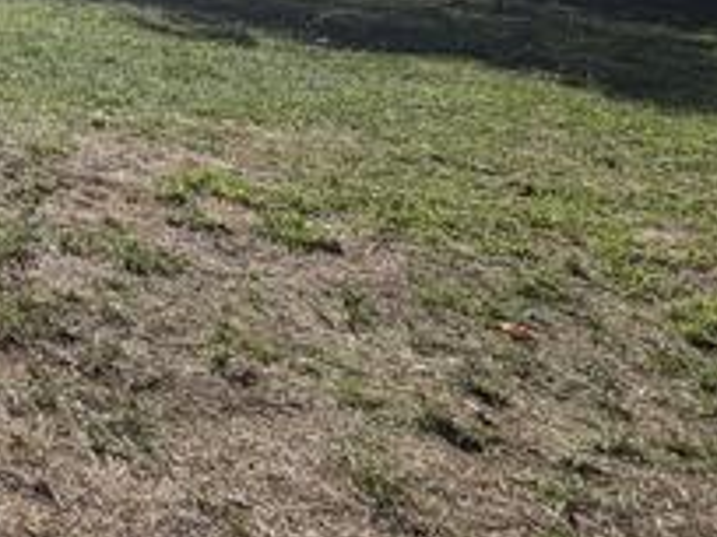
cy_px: -253
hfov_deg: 23.5
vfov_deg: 22.2
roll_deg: -1.8
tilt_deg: +5.3
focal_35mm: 55
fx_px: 1139
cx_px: -482
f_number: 2.2
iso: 32
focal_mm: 2.22
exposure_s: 1/1211
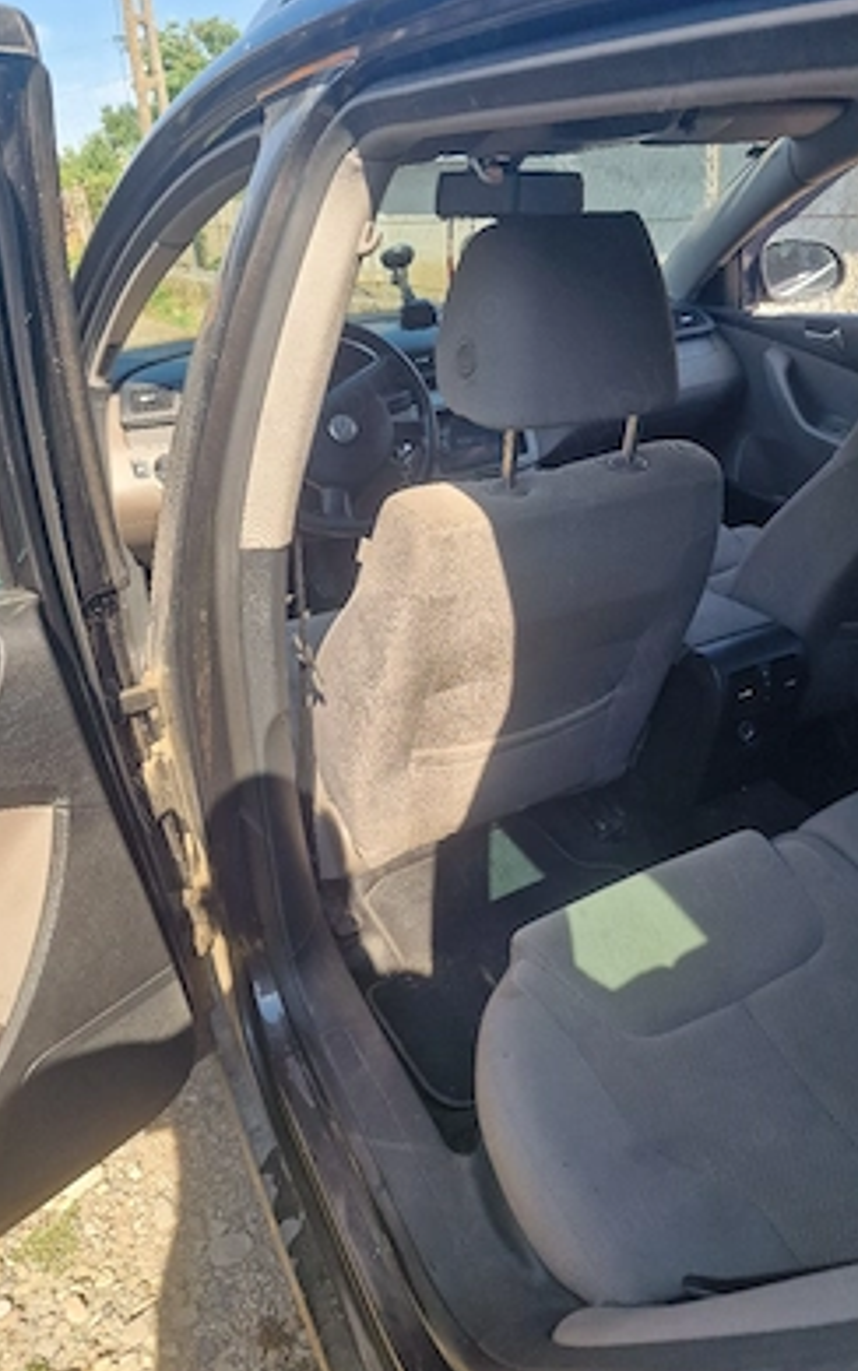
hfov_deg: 49.3
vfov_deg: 72.5
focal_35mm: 25
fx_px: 935
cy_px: 693
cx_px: 461
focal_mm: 6.4
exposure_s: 1/263
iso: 50
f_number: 1.8
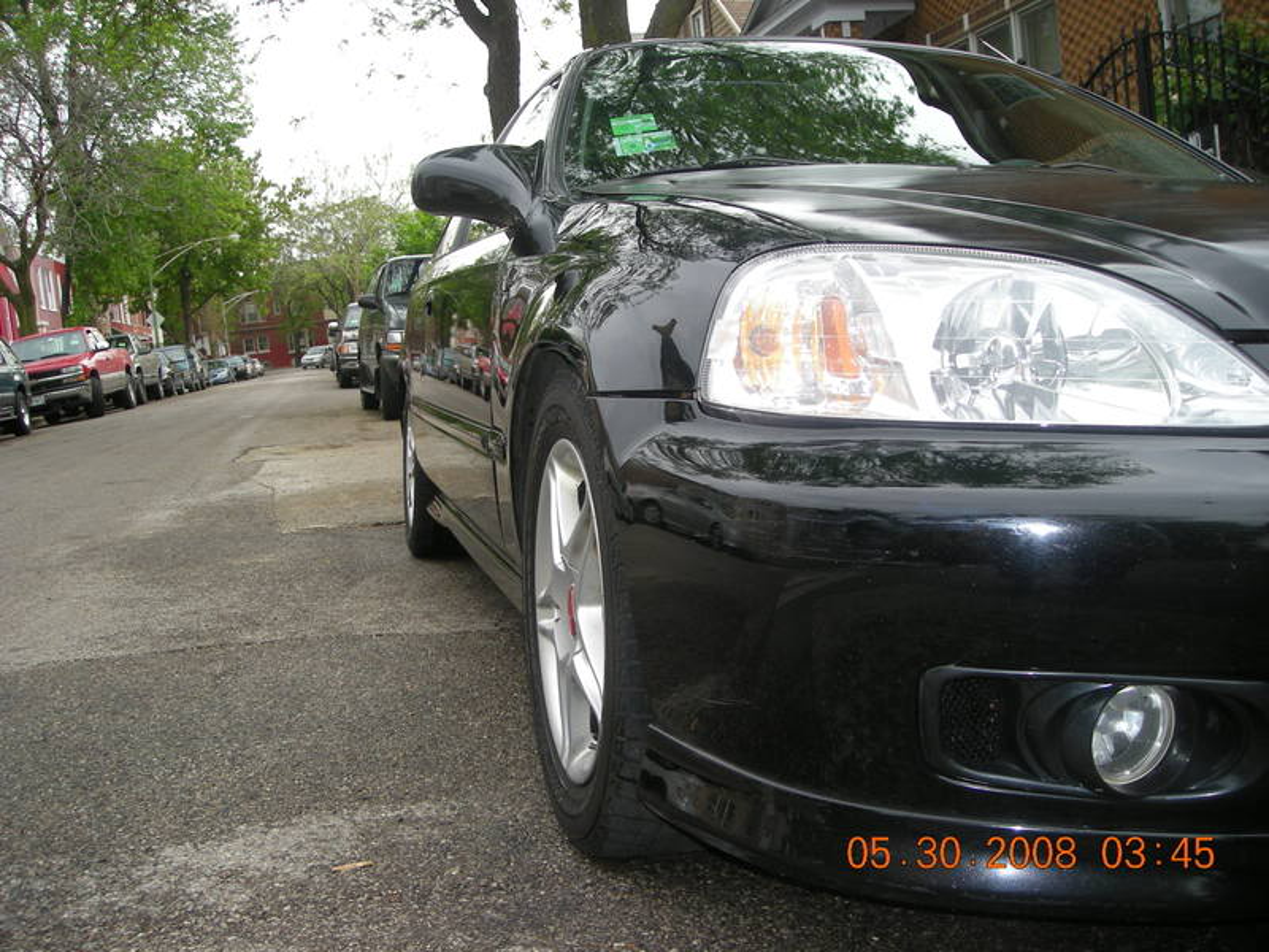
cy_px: 476
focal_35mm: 35
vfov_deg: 40.7
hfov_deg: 52.6
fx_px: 1283
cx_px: 634
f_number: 2.8
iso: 50
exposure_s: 1/101
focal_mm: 5.7
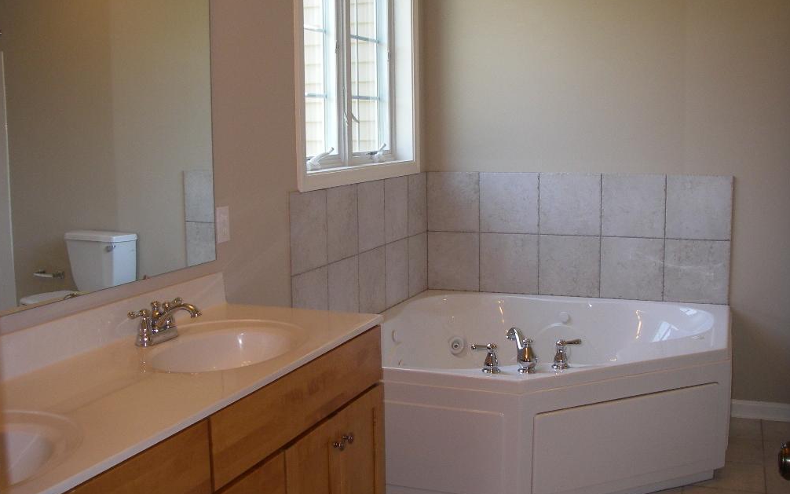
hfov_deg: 48.2
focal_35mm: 41
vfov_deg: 31.3
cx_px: 391
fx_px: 883
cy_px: 260
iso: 160
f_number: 3.3
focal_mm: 6.3
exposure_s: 1/40
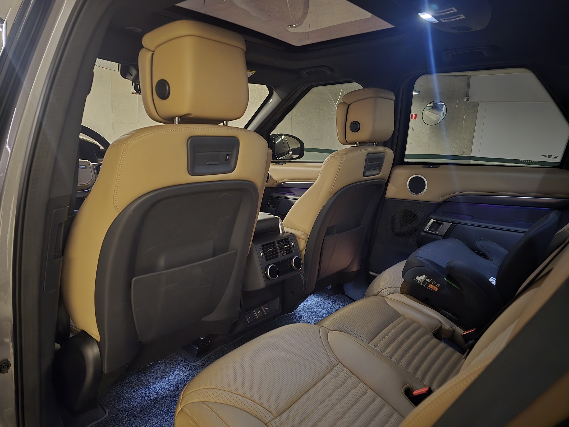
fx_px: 378
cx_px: 284
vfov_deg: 58.9
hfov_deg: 73.9
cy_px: 214
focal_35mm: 23
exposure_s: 1/20
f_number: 1.7
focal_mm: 6.3
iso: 2500
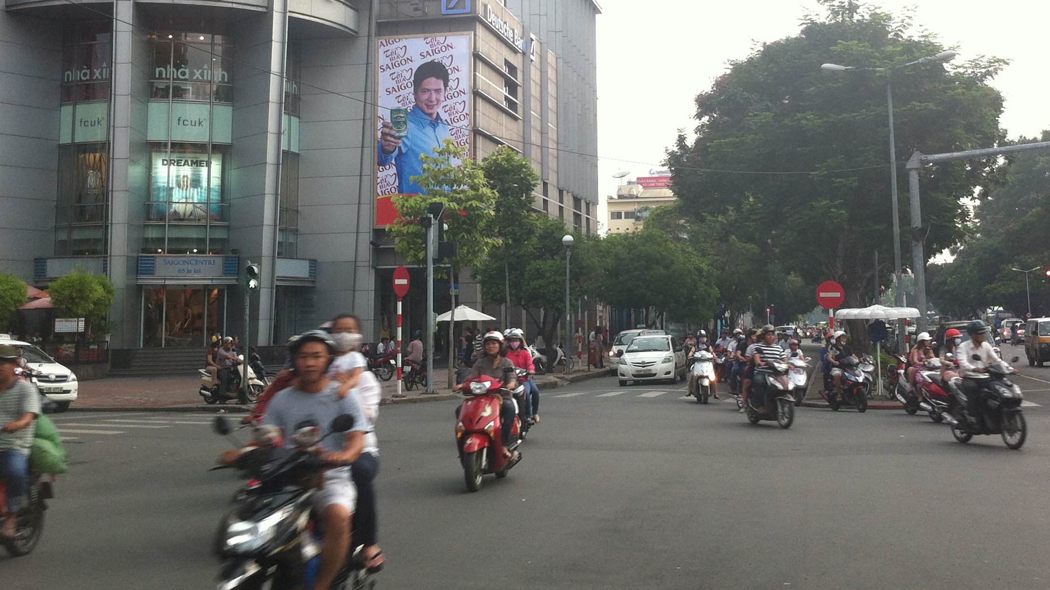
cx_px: 568
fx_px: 1475
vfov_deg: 22.3
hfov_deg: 39.1
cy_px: 115
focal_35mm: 53
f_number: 2.8
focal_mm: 3.85
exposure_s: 1/60
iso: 80
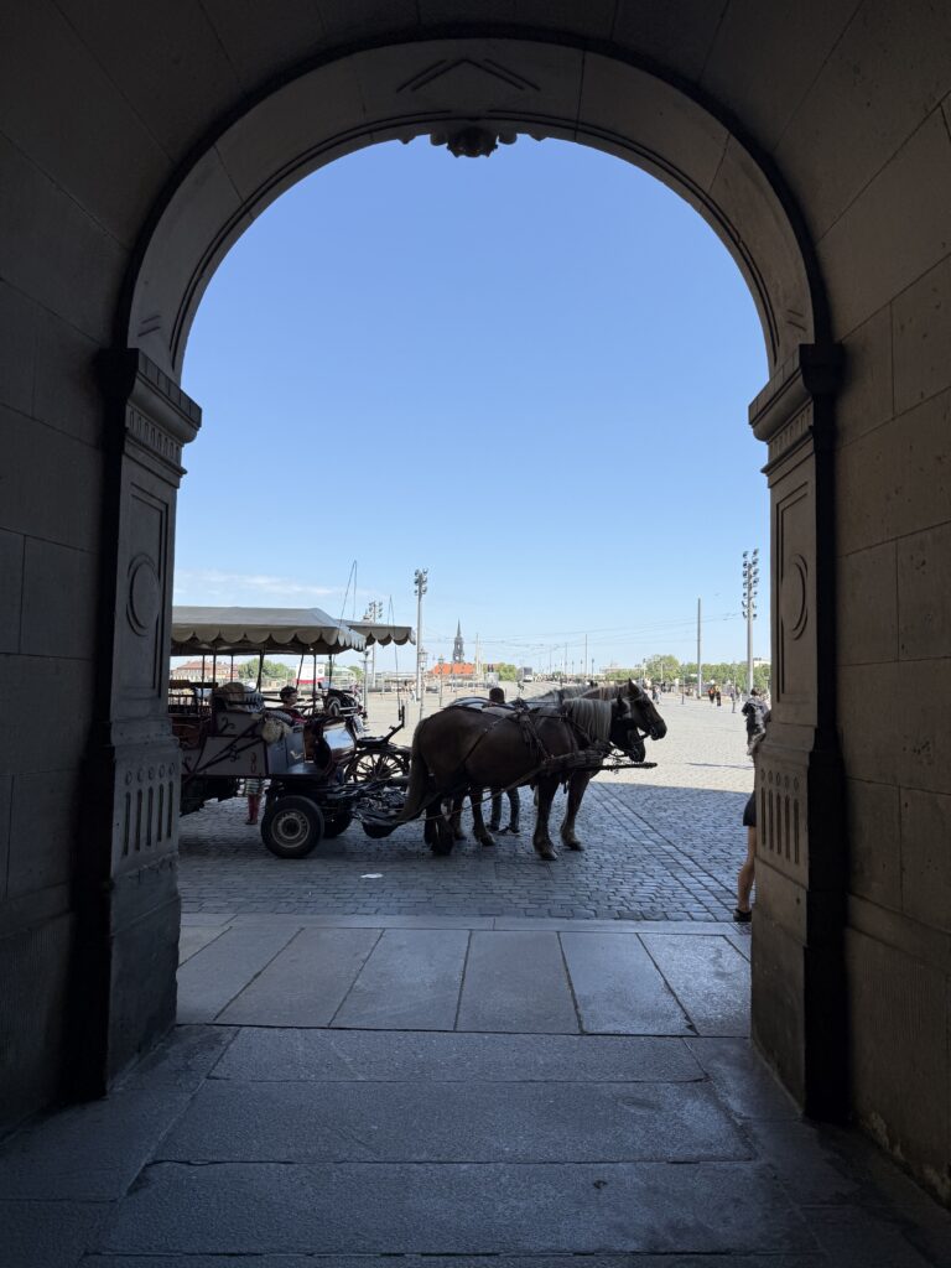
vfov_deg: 71.6
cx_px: 476
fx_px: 879
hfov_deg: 56.8
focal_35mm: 24
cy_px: 634
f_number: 1.78
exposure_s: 1/2907
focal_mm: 6.76
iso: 80
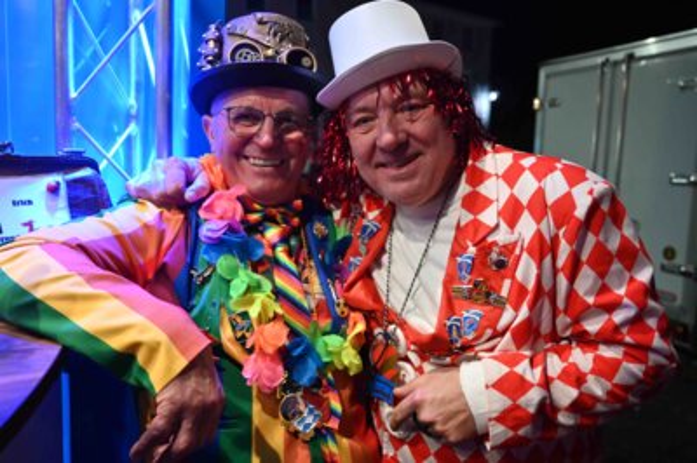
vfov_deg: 43.5
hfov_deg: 62.0
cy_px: 232
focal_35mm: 30
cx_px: 348
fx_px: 580
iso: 3200
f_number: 4
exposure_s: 1/30
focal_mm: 30
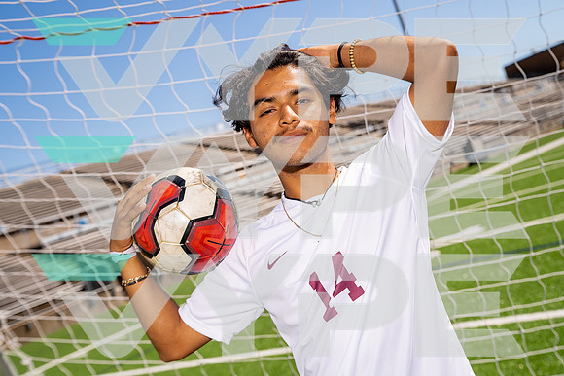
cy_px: 188
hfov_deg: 43.6
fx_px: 705
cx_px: 282
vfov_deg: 29.9
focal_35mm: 45
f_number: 4.5
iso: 100
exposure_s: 1/1000
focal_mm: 45
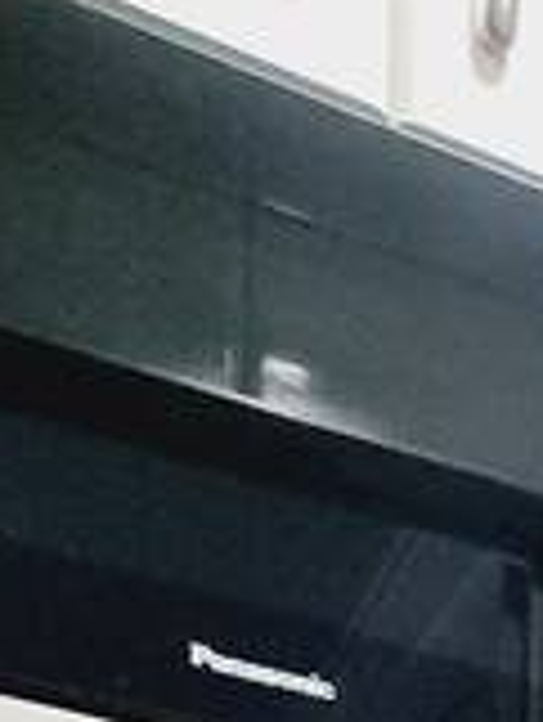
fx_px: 1817
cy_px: 1803
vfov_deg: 14.0
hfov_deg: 13.6
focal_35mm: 87
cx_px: 1194
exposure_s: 1/60
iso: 400
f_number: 2.2
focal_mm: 2.2
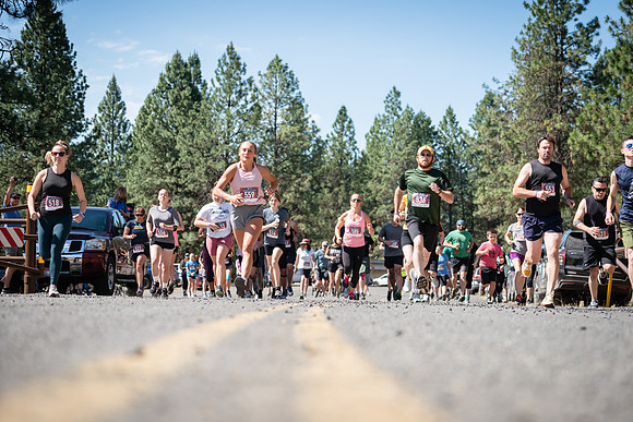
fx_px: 1301
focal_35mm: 74
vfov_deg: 18.4
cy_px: 211
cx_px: 316
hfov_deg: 27.3
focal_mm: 74
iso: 100
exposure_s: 1/500
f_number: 4
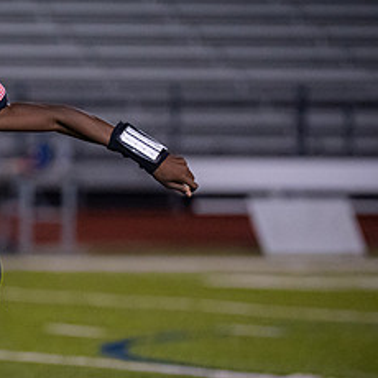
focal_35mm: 603
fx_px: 7450
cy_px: 220
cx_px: -151
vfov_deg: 2.9
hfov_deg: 2.9
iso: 2500
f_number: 2.8
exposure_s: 1/1000
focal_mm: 200
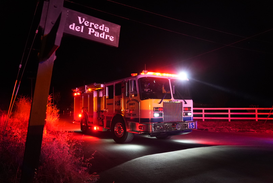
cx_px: 136
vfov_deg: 46.5
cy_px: 92
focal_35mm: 28
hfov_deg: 65.4
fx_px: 212
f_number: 2.8
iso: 12800
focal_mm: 28
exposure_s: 1/60
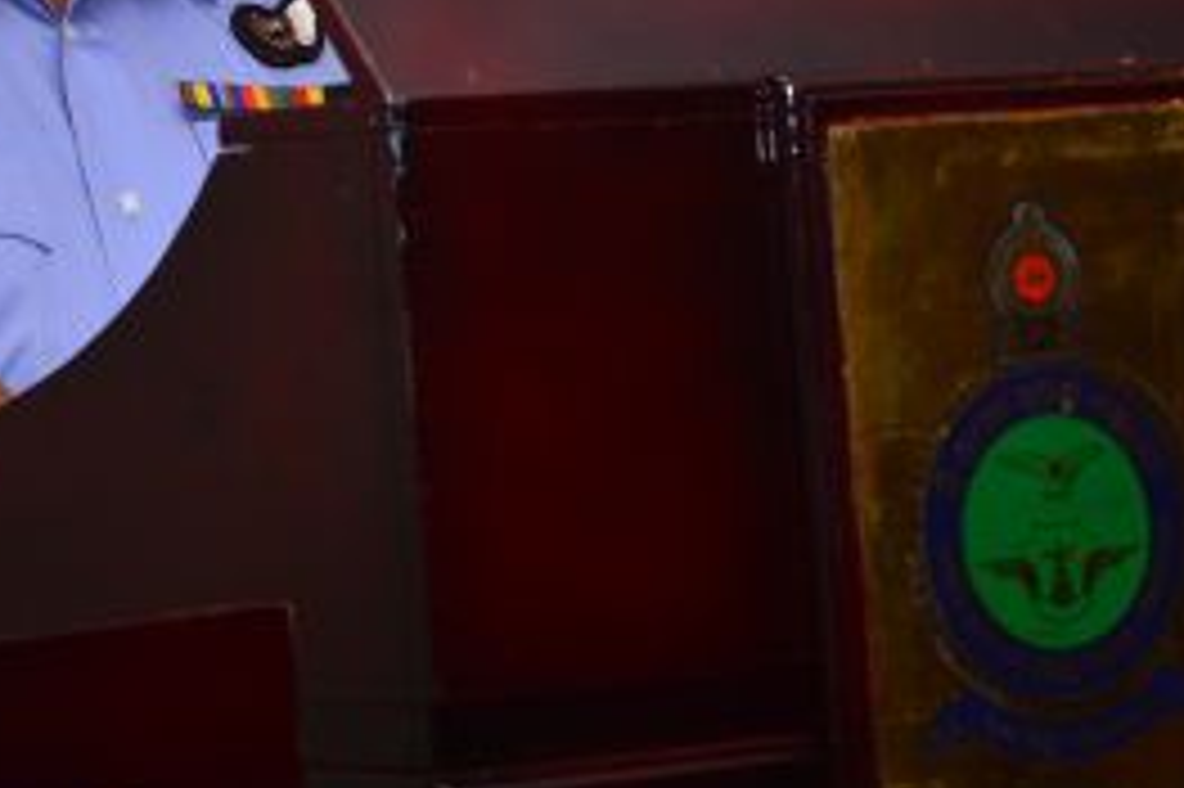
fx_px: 5390
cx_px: 558
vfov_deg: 8.3
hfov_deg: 12.5
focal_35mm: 164
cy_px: -54
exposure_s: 1/60
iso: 400
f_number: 4.8
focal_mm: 48
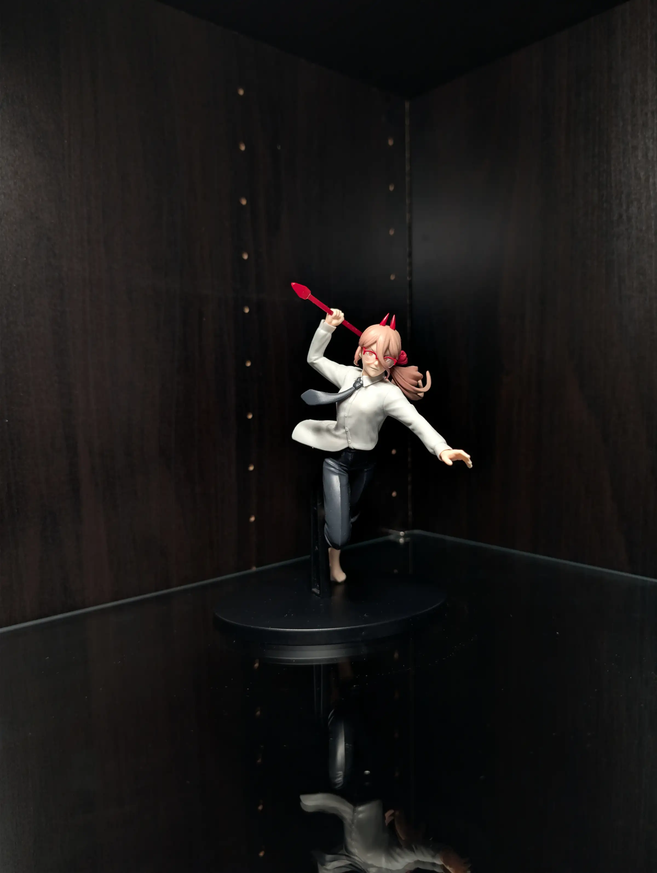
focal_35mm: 24
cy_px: 436
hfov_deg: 56.9
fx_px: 606
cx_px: 328
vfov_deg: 71.5
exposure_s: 1/10.9
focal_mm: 6.9
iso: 42
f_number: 1.68
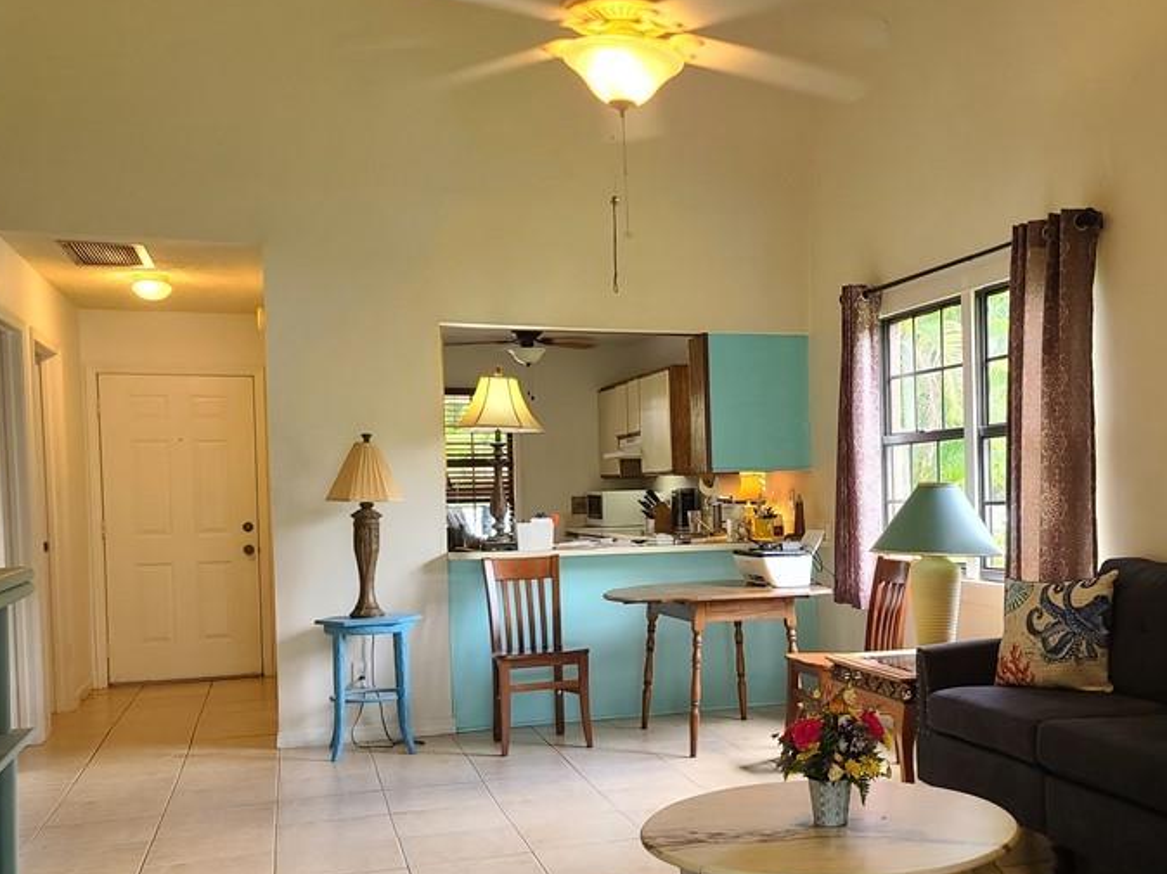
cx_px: 809
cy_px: 561
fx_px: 1281
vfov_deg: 37.4
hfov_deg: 47.9
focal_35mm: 38
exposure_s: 1/60
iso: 160
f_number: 1.8
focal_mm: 7
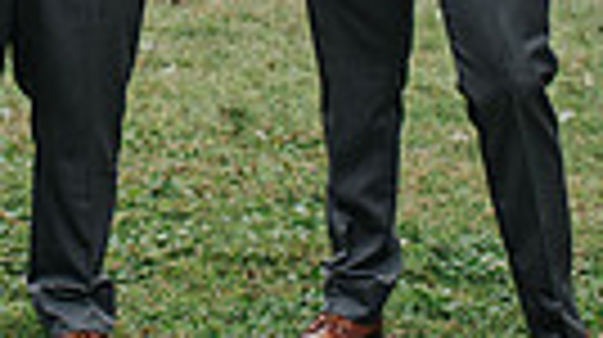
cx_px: 24
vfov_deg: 6.8
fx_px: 2795
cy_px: -173
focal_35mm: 175
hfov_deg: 12.2
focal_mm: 35
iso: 110
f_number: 3.2
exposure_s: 1/800
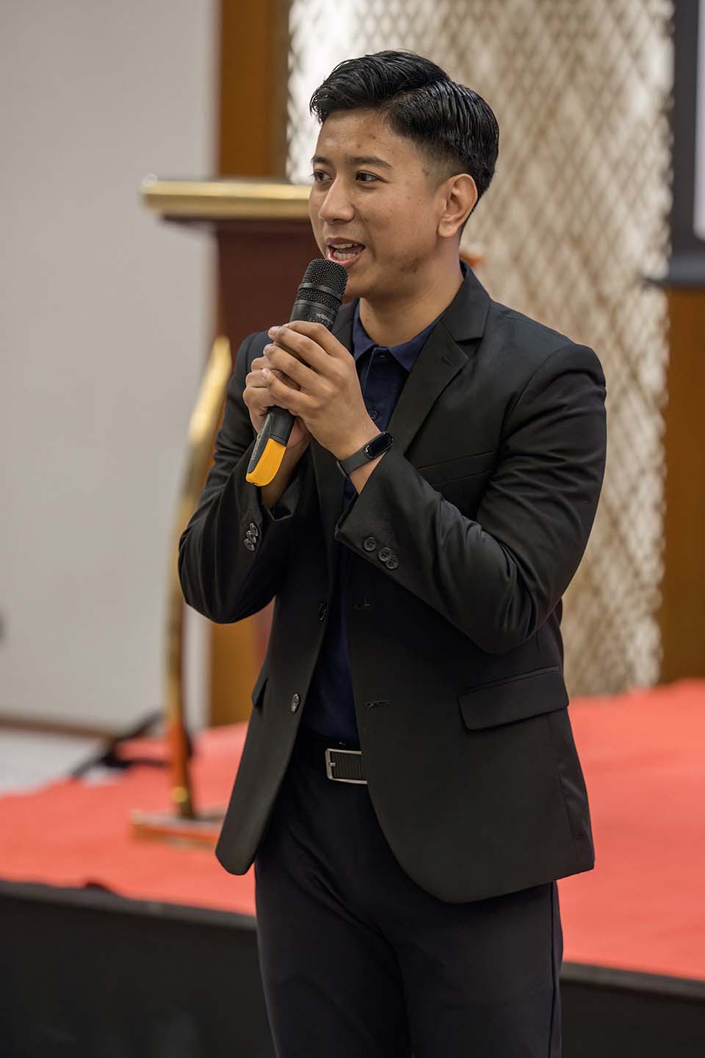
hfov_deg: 10.5
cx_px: 352
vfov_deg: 15.8
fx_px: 3818
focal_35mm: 130
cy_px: 529
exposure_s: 1/200
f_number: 2.8
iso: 4000
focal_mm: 130
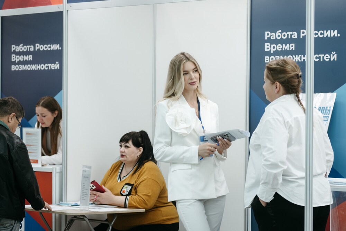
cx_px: 202
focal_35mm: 117
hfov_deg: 17.5
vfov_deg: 11.8
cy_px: 96
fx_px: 1121
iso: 800
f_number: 4
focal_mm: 100
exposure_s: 1/160
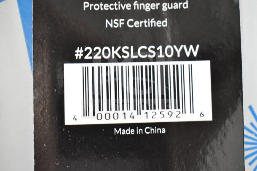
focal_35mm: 57
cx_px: 128
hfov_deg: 35.0
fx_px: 407
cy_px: 86
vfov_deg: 23.8
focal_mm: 38
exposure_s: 1/60
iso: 5600
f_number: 4.8
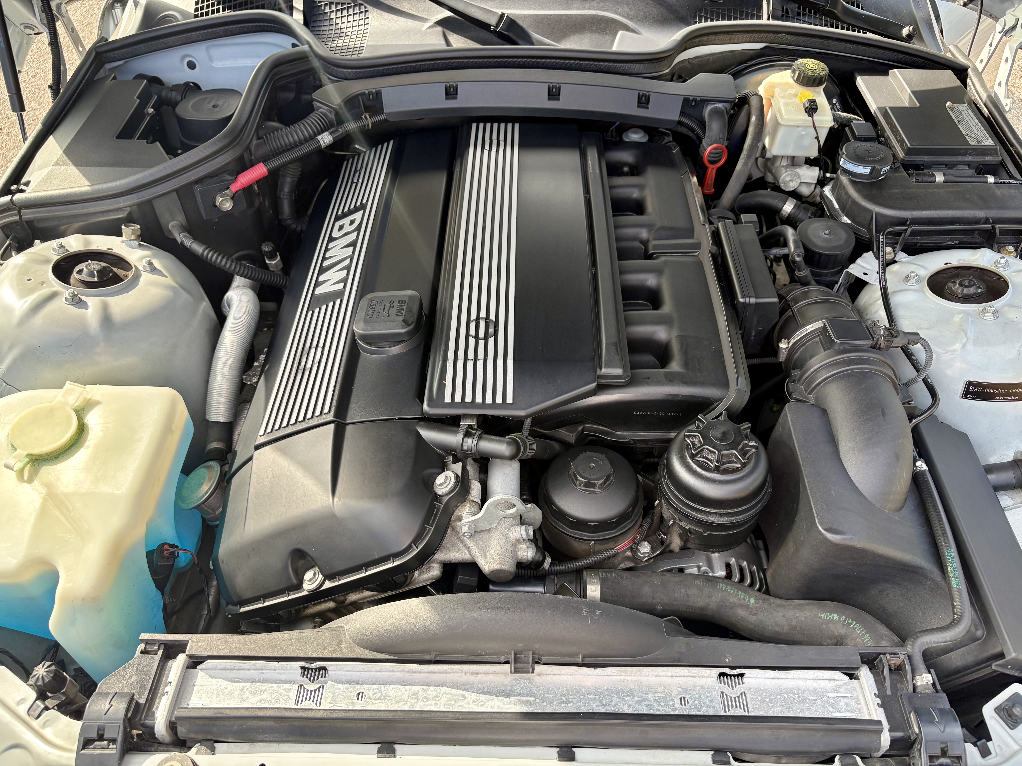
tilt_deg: -47.8
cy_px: 383
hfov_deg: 67.3
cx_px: 511
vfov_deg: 53.1
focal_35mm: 26
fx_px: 768
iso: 64
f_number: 1.6
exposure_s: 1/507
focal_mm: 5.96
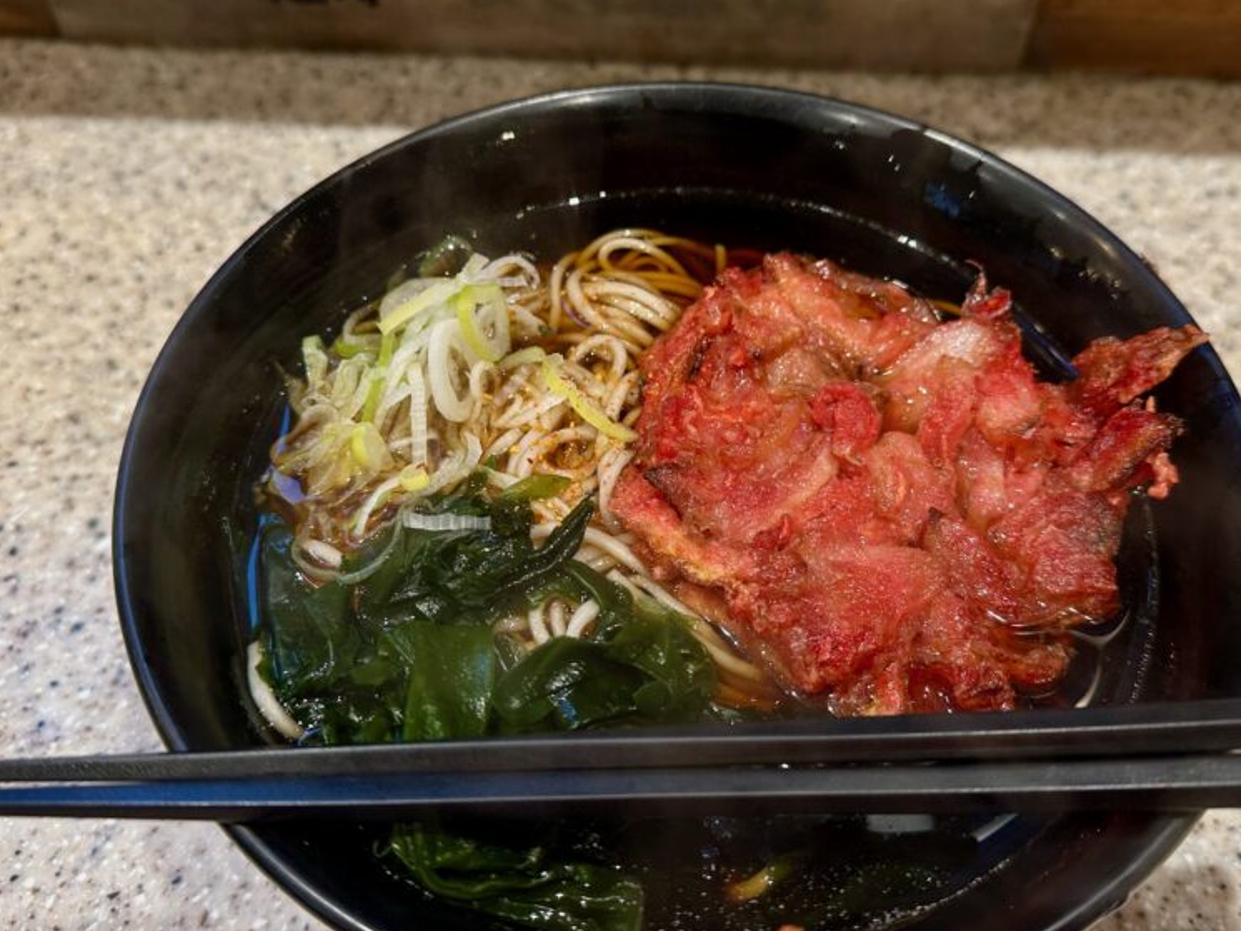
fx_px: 1183
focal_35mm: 33
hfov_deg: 55.3
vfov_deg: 42.9
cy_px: 403
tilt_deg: -50.4
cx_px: 668
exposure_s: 1/100
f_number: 1.78
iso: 100
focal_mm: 6.86
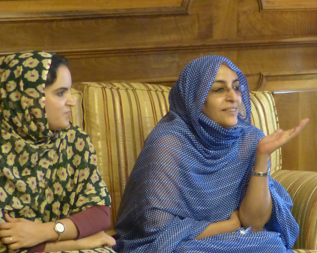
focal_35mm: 169
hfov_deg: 11.4
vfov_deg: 9.1
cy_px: 177
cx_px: 274
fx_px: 1585
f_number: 2.8
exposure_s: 1/20
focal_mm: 12.5
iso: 400
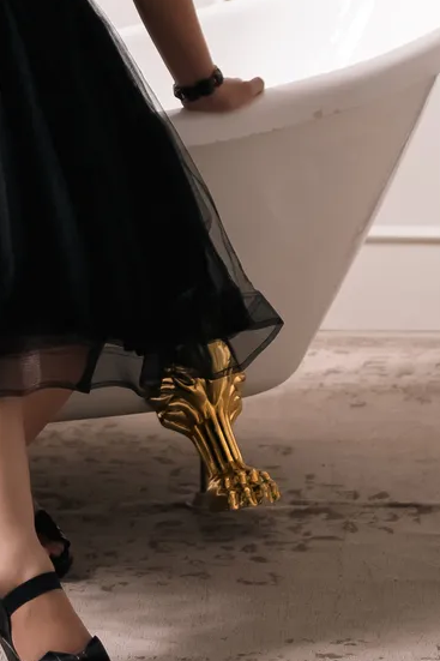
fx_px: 2770
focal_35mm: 151
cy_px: -199
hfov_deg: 9.1
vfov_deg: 13.1
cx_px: 196
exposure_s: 1/800
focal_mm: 35
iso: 100
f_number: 1.4
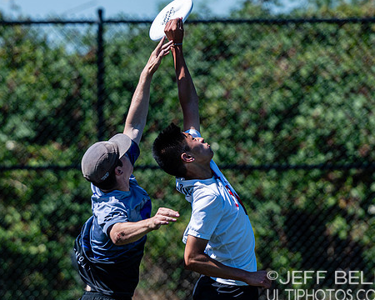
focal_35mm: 531
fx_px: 5893
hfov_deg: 3.6
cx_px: 212
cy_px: 156
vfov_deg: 2.9
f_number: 3.2
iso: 100
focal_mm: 200
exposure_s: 1/2000
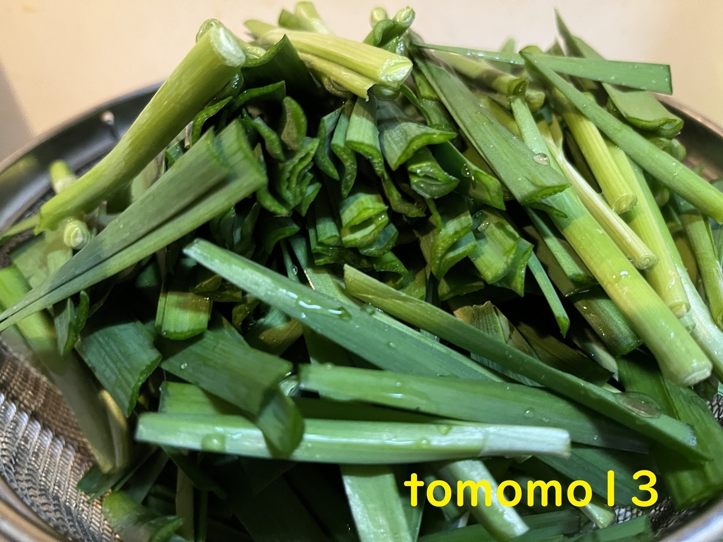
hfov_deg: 67.3
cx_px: 362
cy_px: 271
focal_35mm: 26
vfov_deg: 53.1
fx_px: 543
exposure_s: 1/33
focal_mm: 5.1
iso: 640
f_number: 1.6
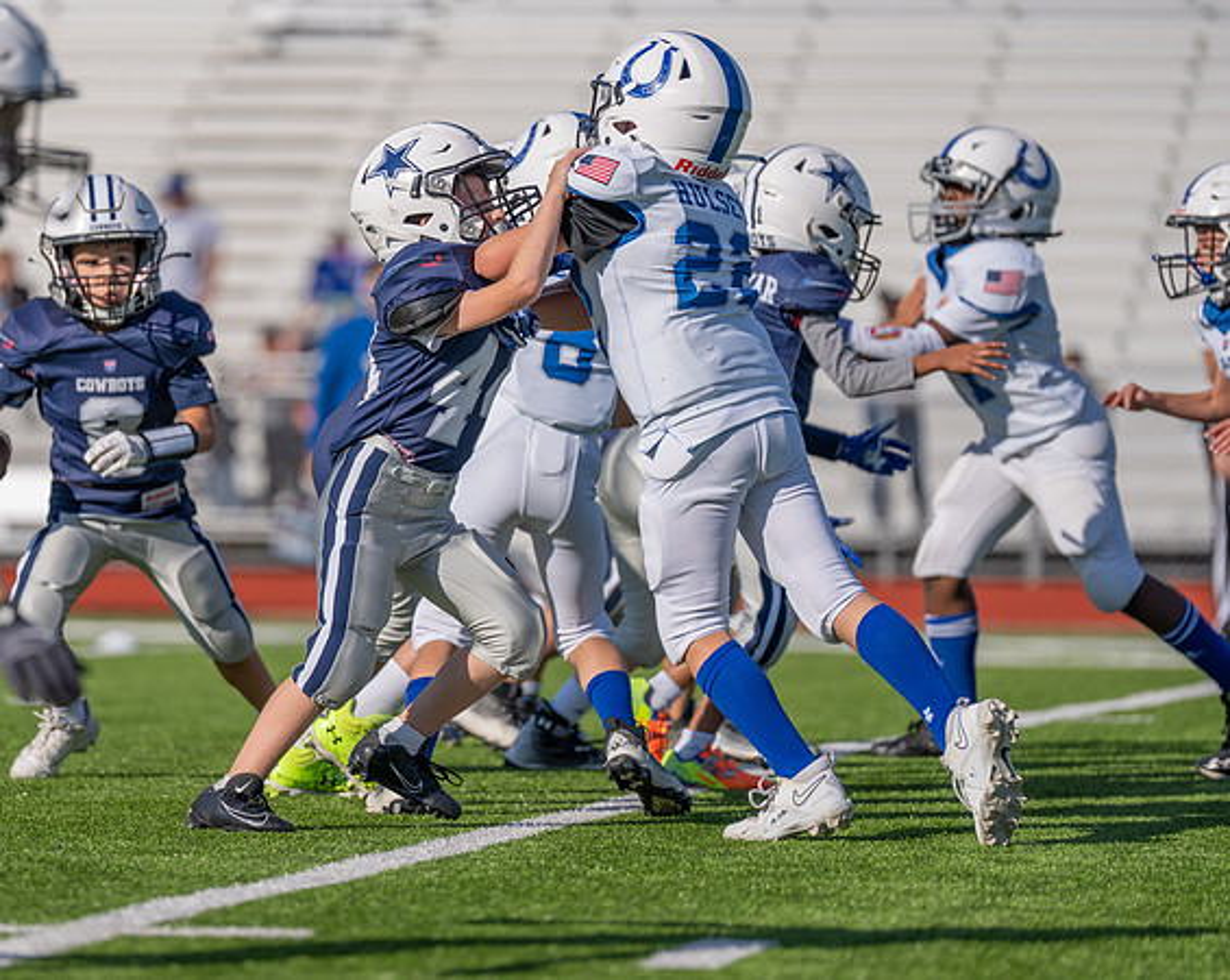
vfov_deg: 6.0
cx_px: 389
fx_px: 9416
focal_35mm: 259
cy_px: 430
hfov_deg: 7.5
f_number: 2.8
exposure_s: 1/3200
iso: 100
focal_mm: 200
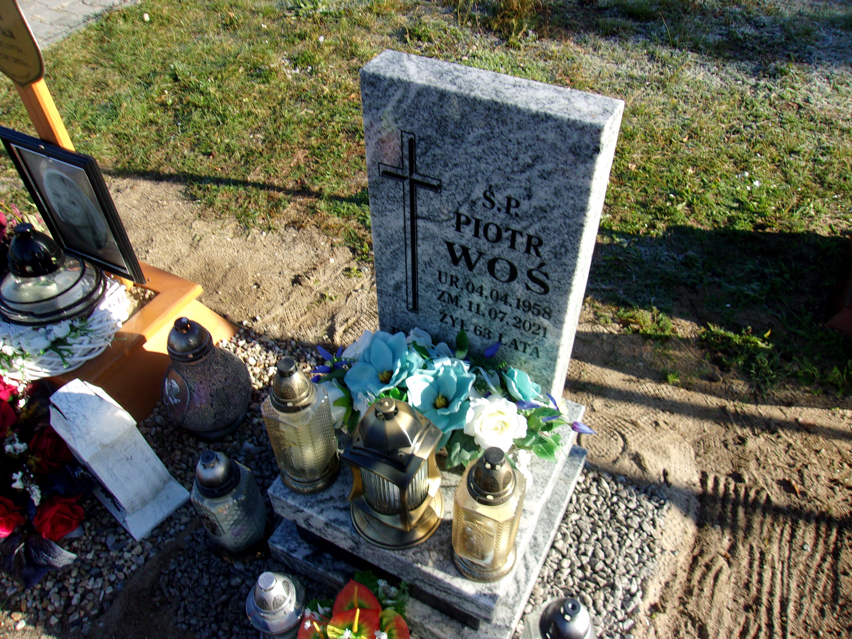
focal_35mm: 27
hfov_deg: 65.3
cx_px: 426
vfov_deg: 51.4
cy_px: 320
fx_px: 665
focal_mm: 4.9
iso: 80
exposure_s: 1/38
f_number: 10.4
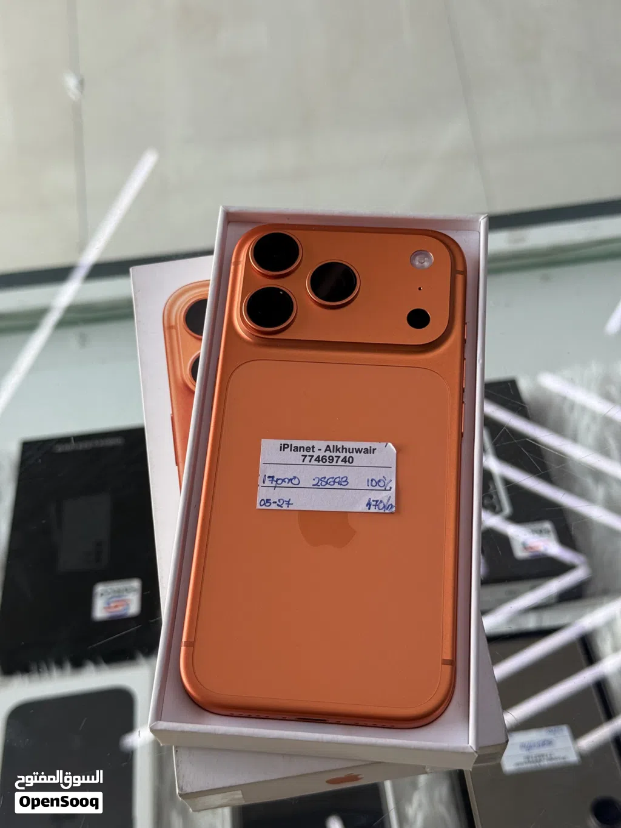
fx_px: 1148
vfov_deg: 39.7
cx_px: 310
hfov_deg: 30.3
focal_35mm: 48
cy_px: 414
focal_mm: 6.76
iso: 64
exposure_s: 1/289
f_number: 1.78
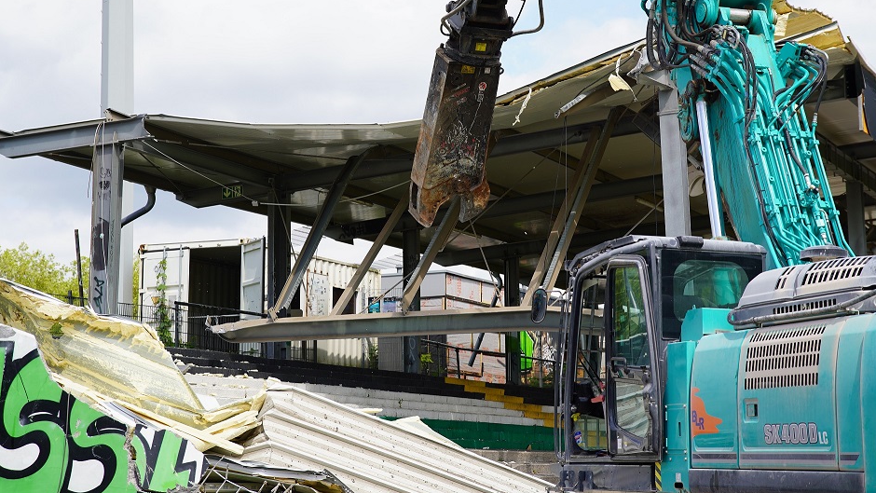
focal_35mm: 78
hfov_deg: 27.2
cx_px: 465
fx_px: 1812
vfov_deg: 15.5
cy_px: 196
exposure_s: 1/640
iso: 100
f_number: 5
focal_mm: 70
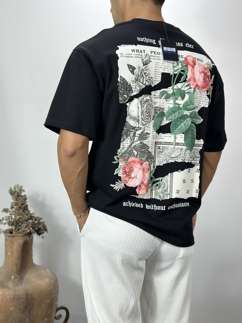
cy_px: 162
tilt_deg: -7.4
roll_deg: -2.0
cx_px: 121
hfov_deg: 30.3
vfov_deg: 39.7
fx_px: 447
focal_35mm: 48
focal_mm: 6.86
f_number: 1.78
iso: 80
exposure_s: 1/100
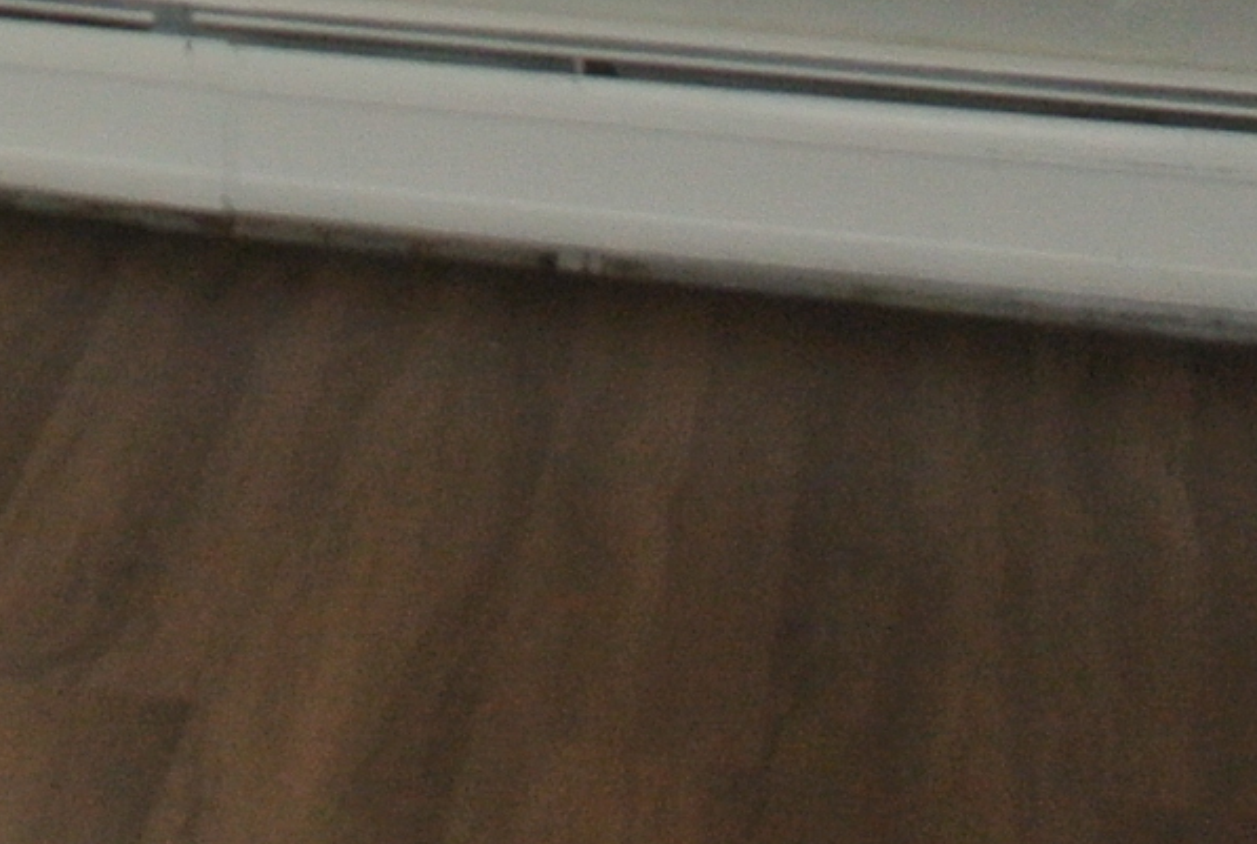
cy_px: -1059
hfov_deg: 15.2
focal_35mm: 131
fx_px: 4584
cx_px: -164
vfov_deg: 9.5
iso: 450
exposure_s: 1/60
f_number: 2.8
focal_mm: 10
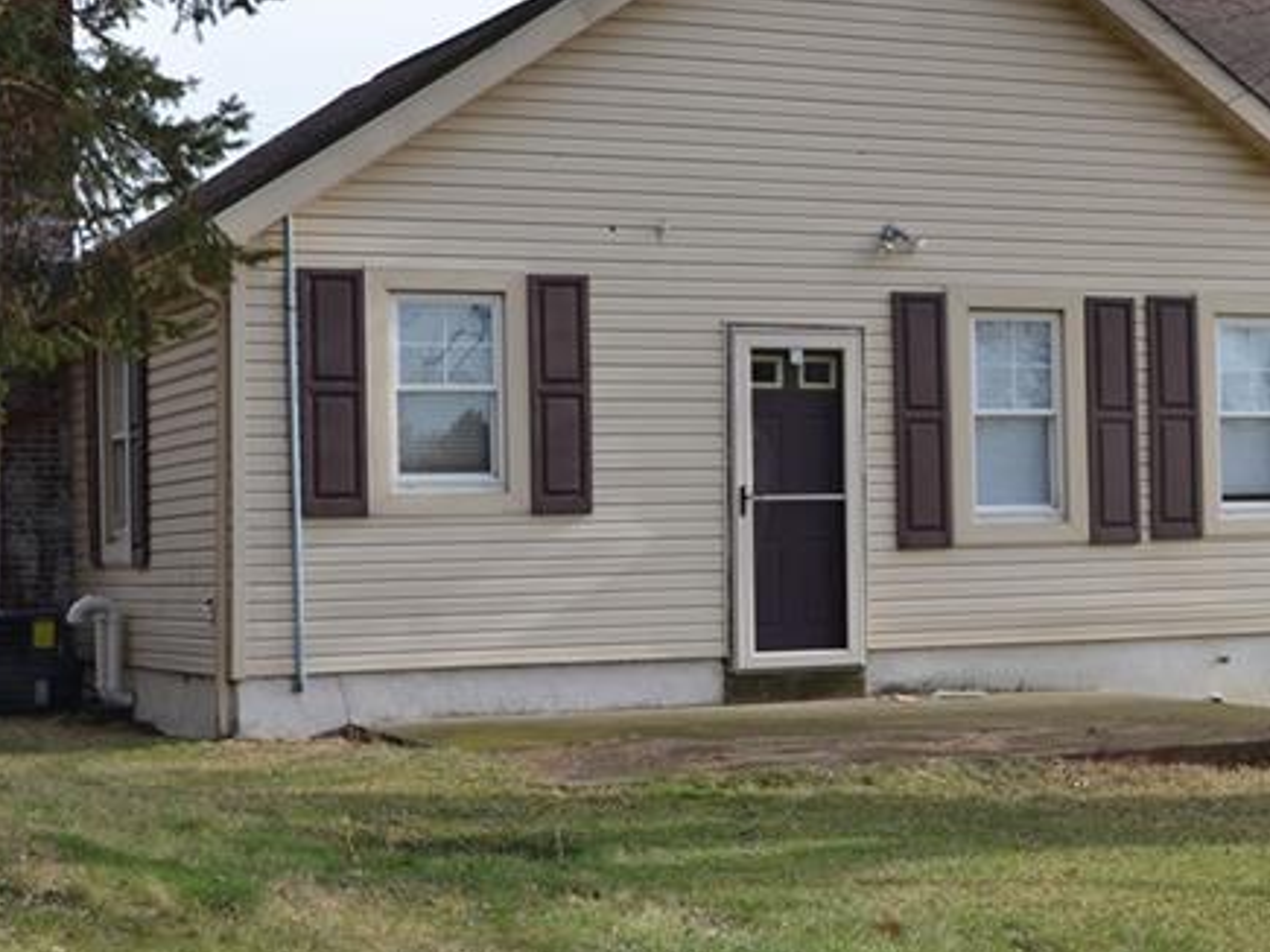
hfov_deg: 25.7
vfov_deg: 19.9
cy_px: 437
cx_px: 1085
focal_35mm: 74
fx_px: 2714
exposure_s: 1/320
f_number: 9
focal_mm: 28
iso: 250
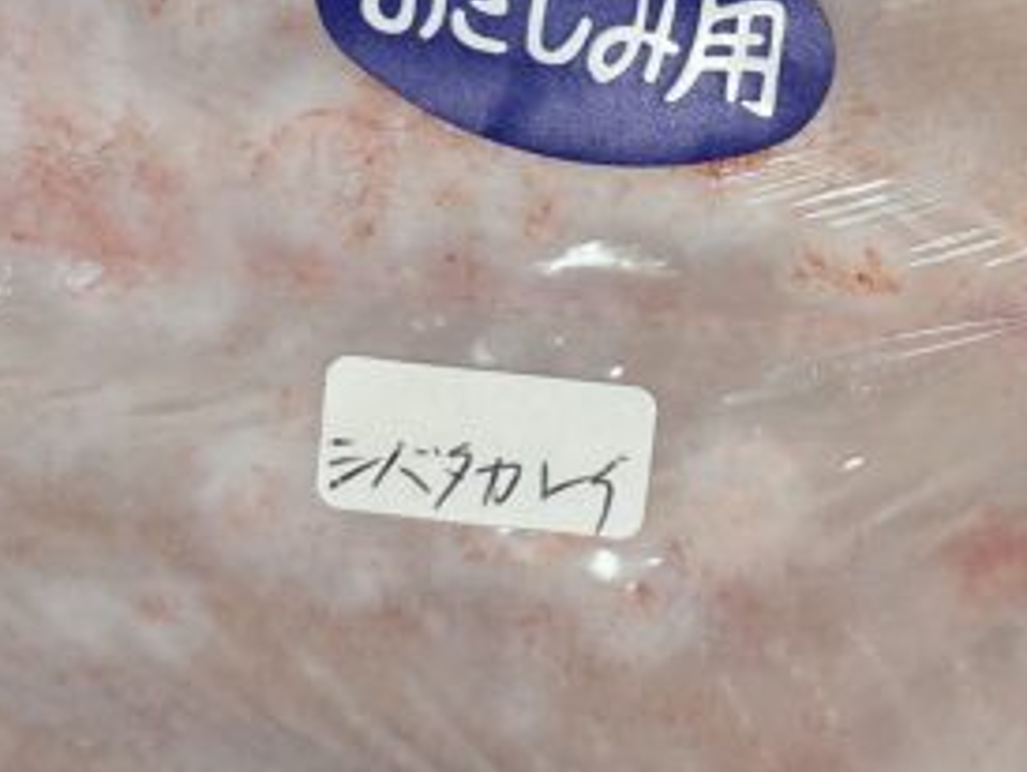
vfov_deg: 16.0
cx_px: 821
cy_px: 56
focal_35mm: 91
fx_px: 2702
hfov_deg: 21.3
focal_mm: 5.96
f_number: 1.6
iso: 80
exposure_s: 1/60
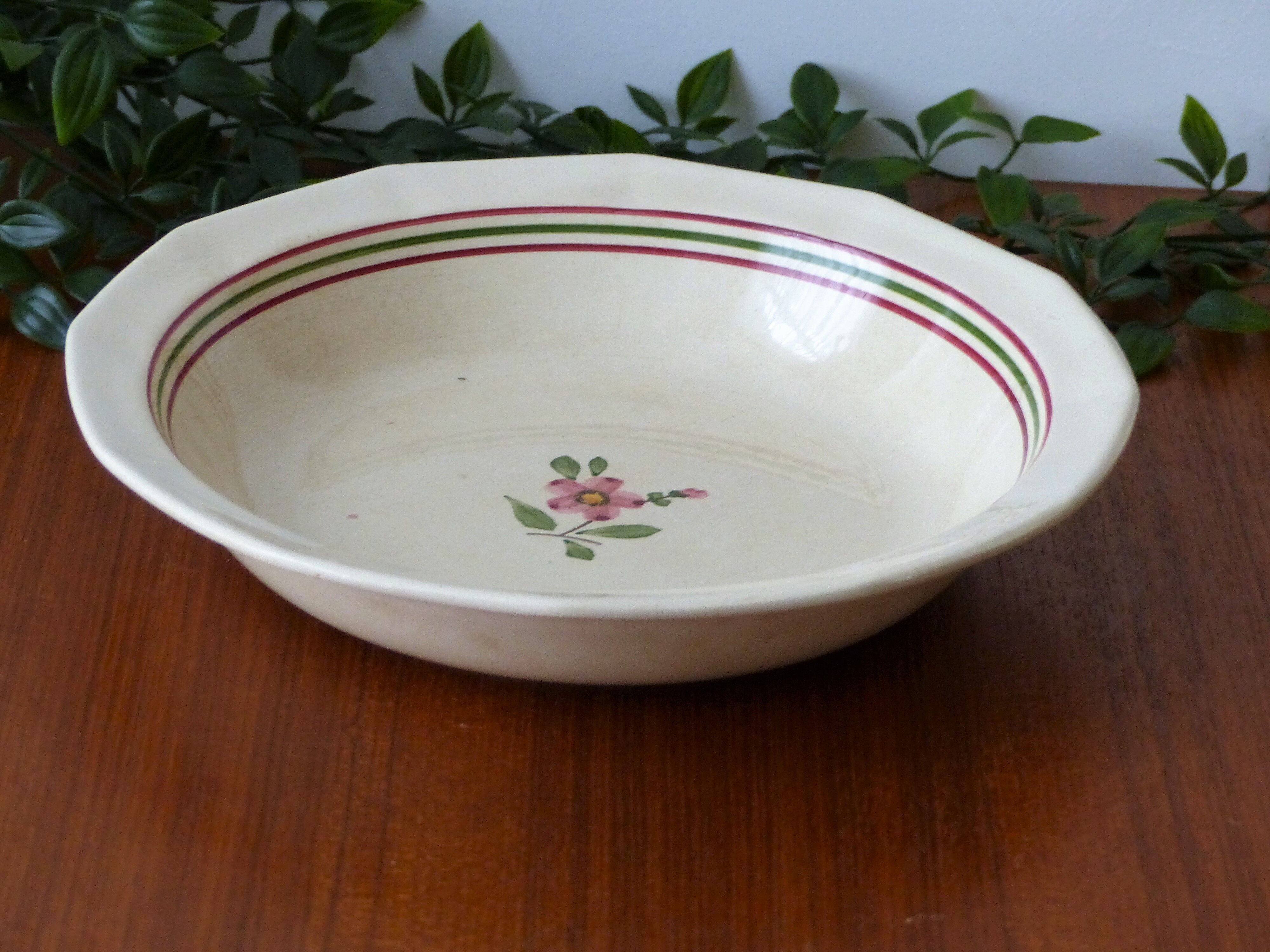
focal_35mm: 133
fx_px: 4880
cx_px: 635
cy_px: 476
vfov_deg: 11.1
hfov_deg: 14.8
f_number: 2.8
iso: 400
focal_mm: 21.8
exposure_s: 1/20
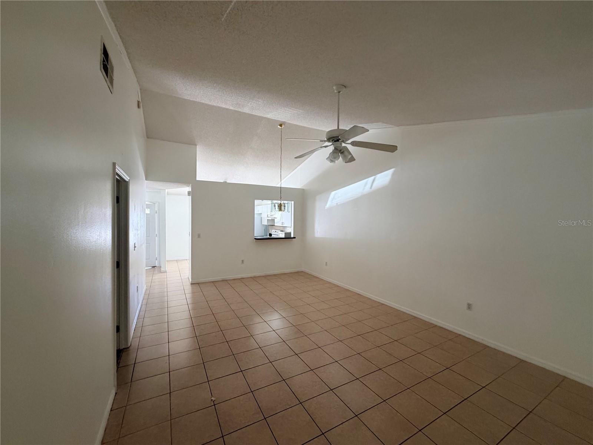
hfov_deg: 102.1
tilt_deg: -0.8
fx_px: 240
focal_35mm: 14
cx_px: 296
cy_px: 222
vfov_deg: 85.7
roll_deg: -0.7
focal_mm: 2.22
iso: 320
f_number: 2.2
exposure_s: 1/60
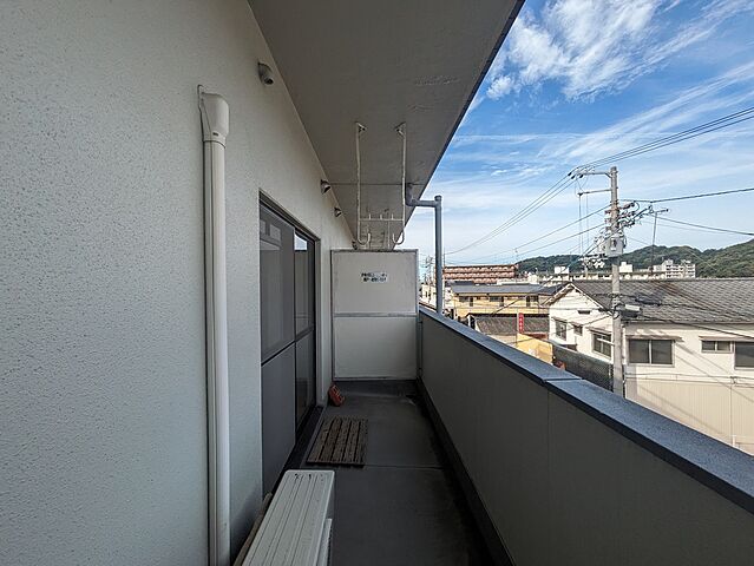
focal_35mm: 14
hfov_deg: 102.0
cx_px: 377
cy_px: 283
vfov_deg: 85.7
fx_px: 305
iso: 49
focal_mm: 1.83
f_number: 2.2
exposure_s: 1/943
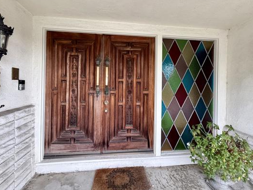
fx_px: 124
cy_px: 85
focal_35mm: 17
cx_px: 125
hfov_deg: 91.0
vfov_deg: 74.5
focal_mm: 2.22
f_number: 2.2
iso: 320
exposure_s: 1/61
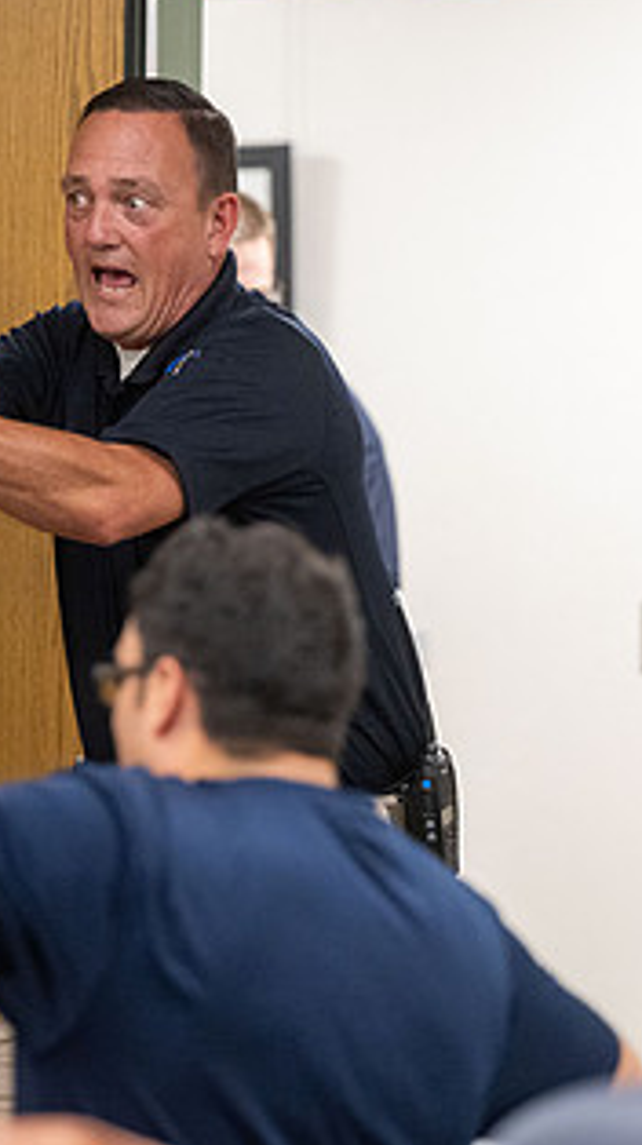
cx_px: 274
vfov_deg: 7.7
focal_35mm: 281
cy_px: 450
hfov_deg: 4.3
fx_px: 8527
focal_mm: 145
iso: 3200
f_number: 2.8
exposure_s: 1/500
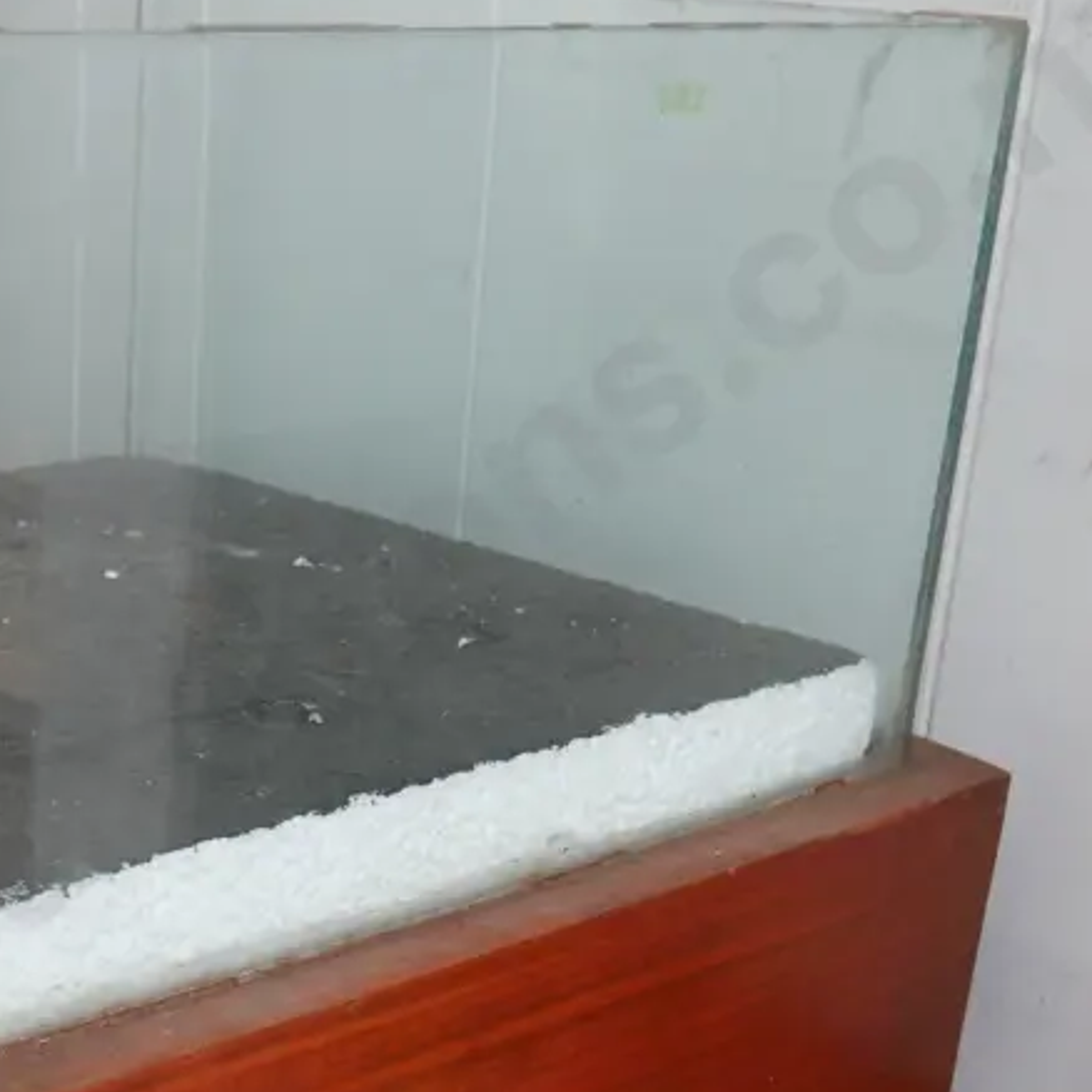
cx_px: 150
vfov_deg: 27.5
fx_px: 2213
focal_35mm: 62
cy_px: 769
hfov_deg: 26.9
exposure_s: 1/125
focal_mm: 15
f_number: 4.5
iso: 200
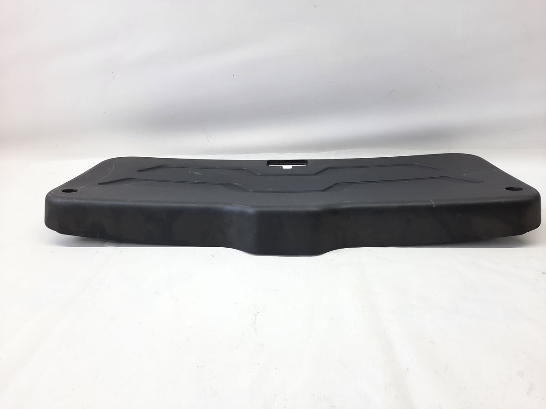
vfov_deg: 54.9
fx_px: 394
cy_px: 204
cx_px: 273
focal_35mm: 25
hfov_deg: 69.4
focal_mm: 4.6
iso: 64
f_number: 2
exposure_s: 1/50
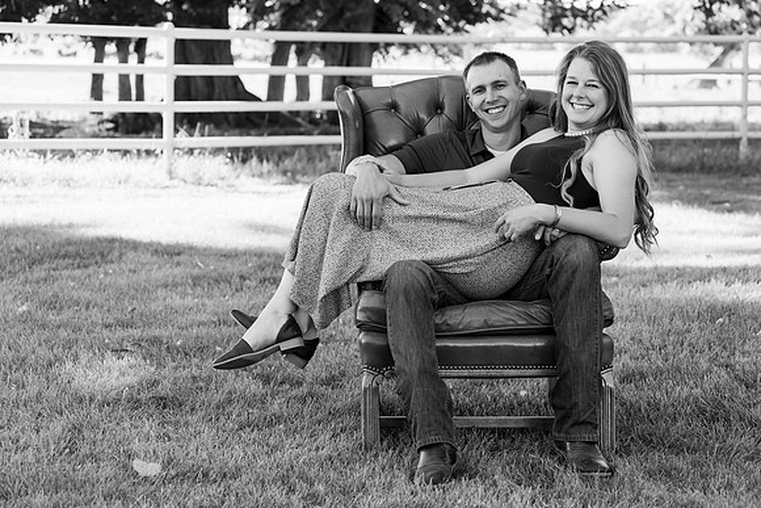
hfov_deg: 23.9
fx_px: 1797
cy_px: 254
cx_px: 380
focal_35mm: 85
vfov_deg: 16.1
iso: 500
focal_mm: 85
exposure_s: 1/500
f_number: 5.6
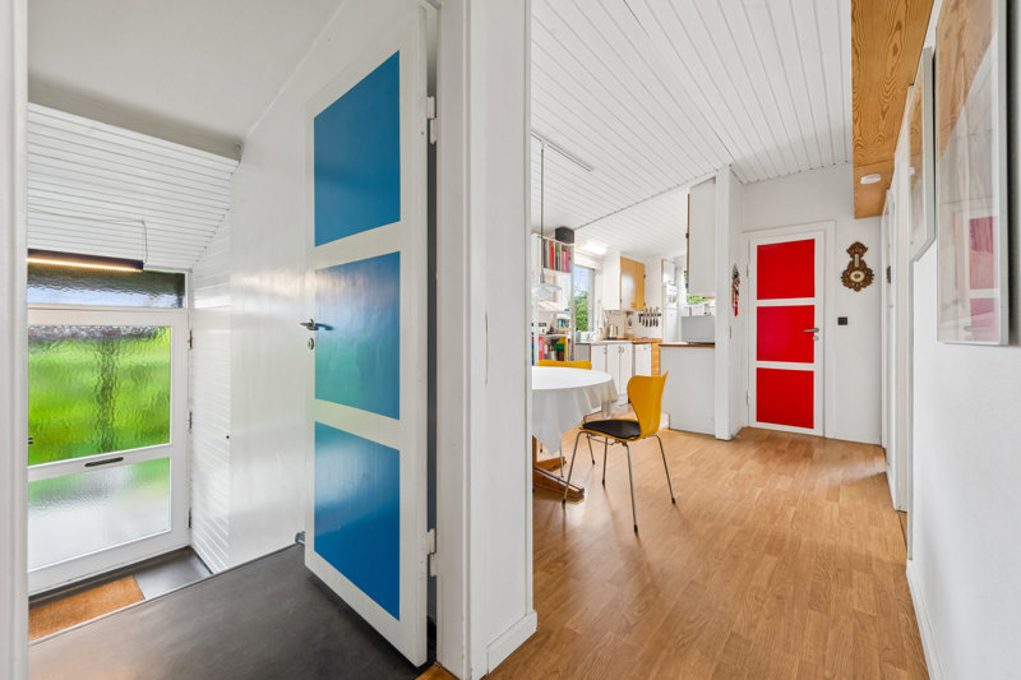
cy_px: 340
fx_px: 397
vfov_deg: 81.2
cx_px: 510
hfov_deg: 104.3
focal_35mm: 14
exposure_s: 1/2
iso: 200
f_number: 10
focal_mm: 14
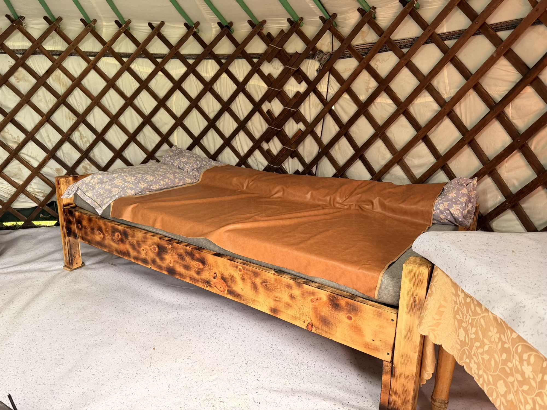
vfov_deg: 56.8
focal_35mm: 24
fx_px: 379
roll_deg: -2.7
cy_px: 205
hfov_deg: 71.6
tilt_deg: -14.3
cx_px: 274
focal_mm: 6.76
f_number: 1.78
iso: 200
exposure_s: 1/75
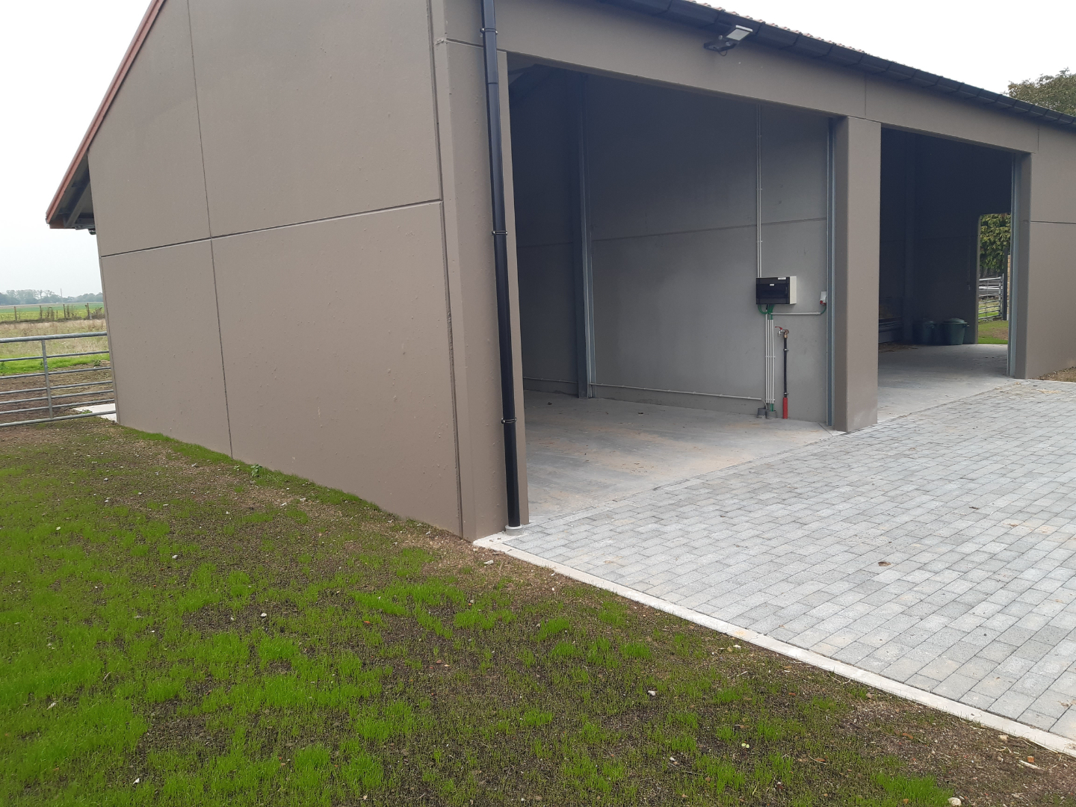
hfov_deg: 67.3
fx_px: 808
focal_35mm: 26
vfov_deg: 53.1
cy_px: 404
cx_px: 538
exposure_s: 1/201
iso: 40
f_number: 1.7
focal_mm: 3.92
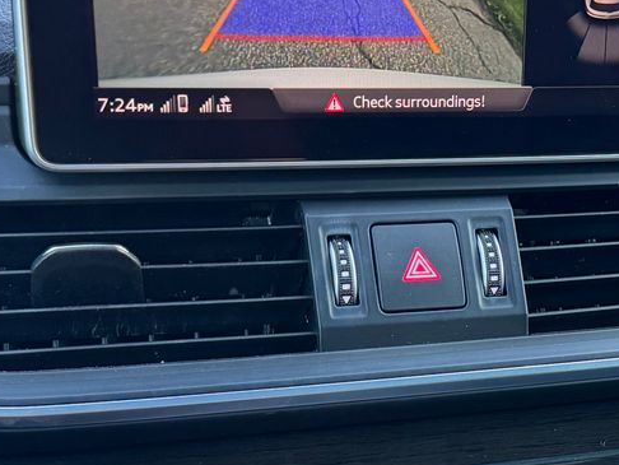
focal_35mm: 79
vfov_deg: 18.3
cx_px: 493
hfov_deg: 24.3
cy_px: 433
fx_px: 1413
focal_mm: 6.76
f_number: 1.78
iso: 320
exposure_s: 1/57
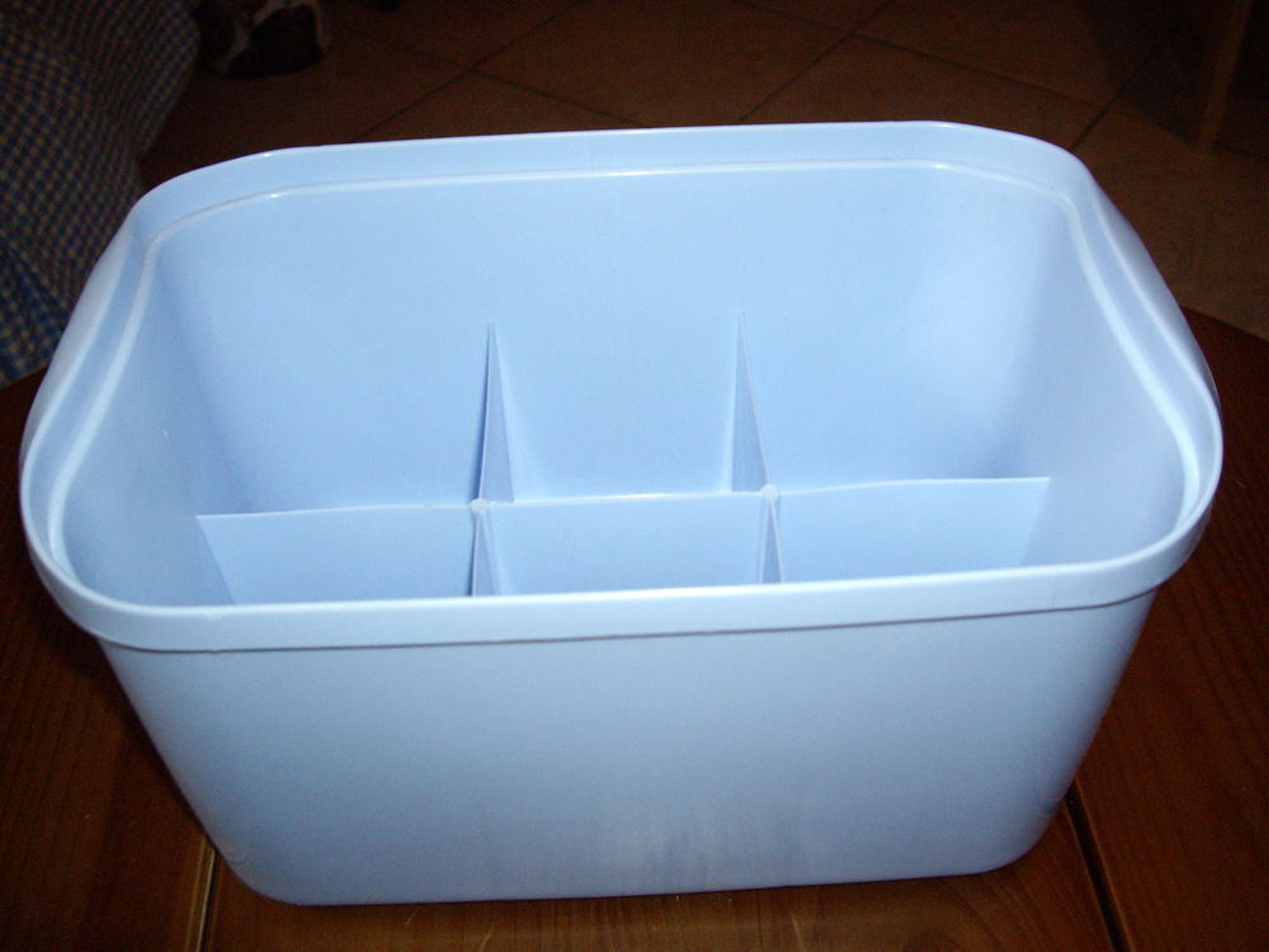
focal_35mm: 38
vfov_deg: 37.7
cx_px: 634
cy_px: 476
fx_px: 1393
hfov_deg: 49.0
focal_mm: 7.9
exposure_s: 1/40
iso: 400
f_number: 2.8
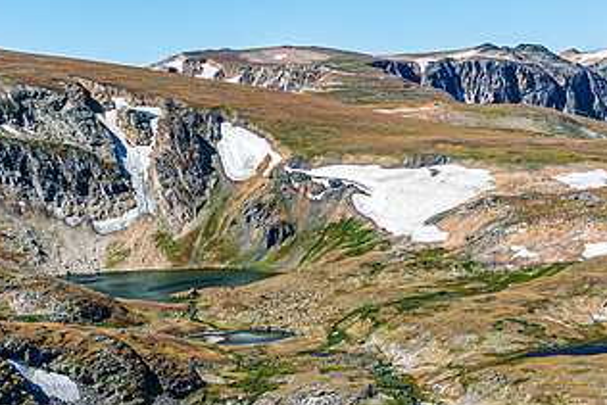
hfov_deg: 23.1
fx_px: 1484
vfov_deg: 15.4
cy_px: 356
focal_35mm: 88
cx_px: 376
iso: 400
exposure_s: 1/2000
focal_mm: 48
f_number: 7.1
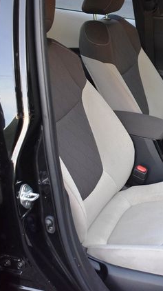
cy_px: 145
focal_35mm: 55
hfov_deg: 21.3
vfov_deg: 38.0
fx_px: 422
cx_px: 155
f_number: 3.8
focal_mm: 23
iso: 800
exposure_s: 1/125
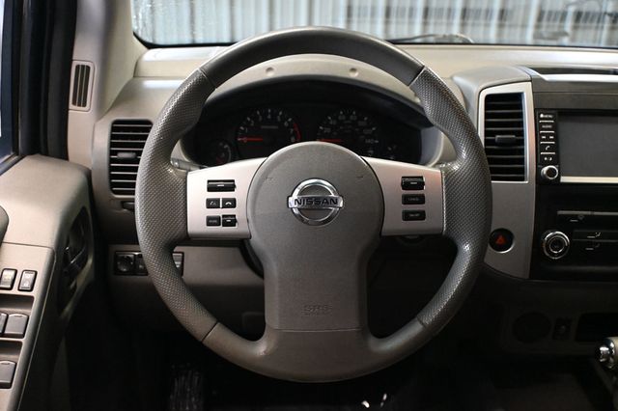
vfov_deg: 36.1
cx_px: 309
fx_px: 631
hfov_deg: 52.2
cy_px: 206
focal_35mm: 37
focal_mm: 24.5
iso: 5000
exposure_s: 1/60
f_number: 4.2
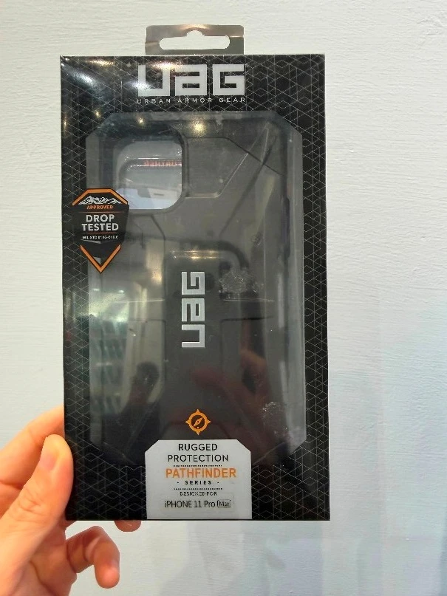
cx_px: 224
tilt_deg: -11.7
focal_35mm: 24
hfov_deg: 56.8
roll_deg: -1.1
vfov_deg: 71.6
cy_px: 298
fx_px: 413
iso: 320
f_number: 2.2
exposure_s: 1/120
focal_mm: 2.22
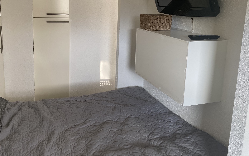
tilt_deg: -9.6
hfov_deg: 56.6
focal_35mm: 34
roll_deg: -2.4
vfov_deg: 36.5
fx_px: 231
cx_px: 114
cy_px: 41
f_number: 1.8
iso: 125
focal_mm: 4.25
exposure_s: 1/118
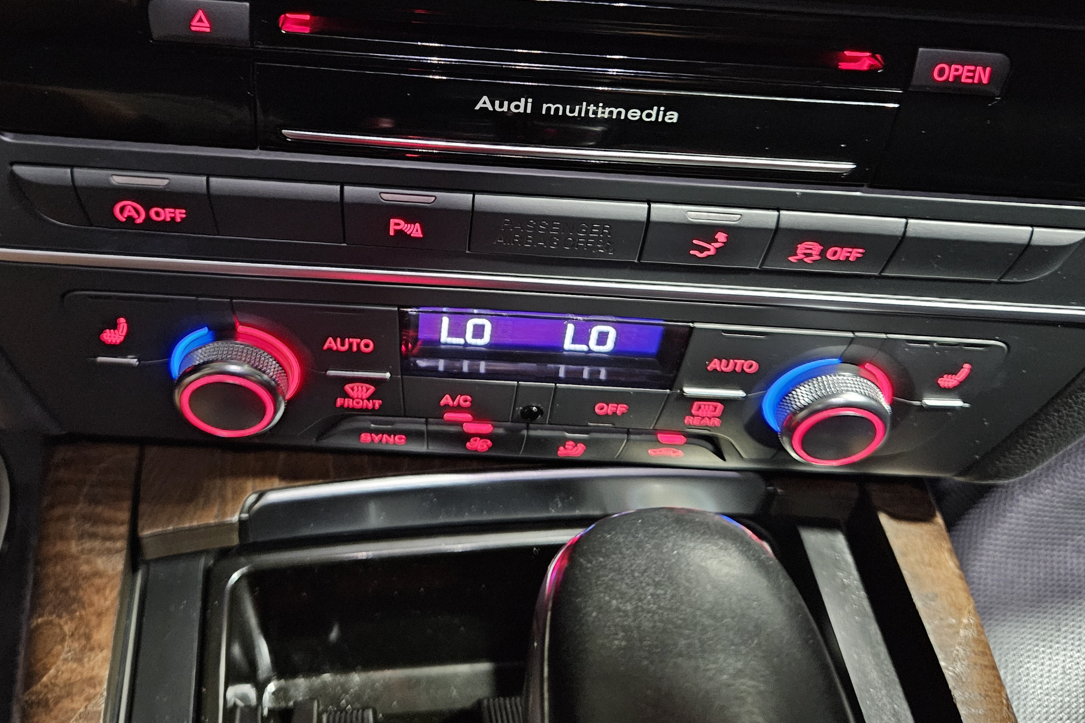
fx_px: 994
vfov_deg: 39.0
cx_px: 476
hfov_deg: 57.1
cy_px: 186
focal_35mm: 33
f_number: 1.8
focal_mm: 5.4
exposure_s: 1/15.1
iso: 1250
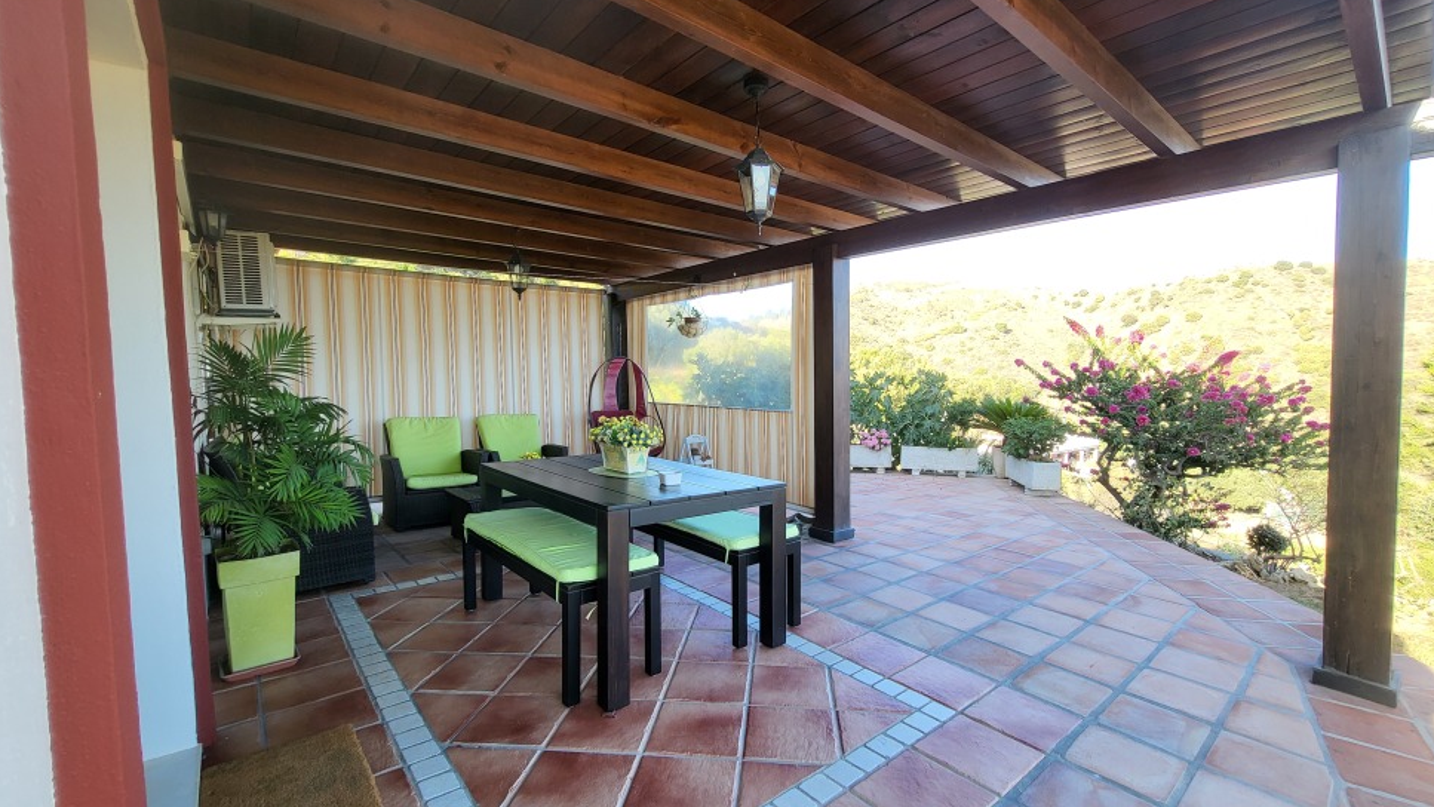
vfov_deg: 70.5
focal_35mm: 15
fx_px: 570
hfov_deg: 102.9
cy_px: 405
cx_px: 755
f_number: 2.2
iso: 32
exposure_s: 1/134
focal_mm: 1.74
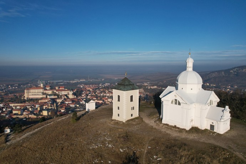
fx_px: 150
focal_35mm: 22
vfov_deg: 57.2
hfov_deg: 78.6
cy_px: 82
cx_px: 123
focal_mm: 8.38
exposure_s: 1/4000
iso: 140
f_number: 2.8
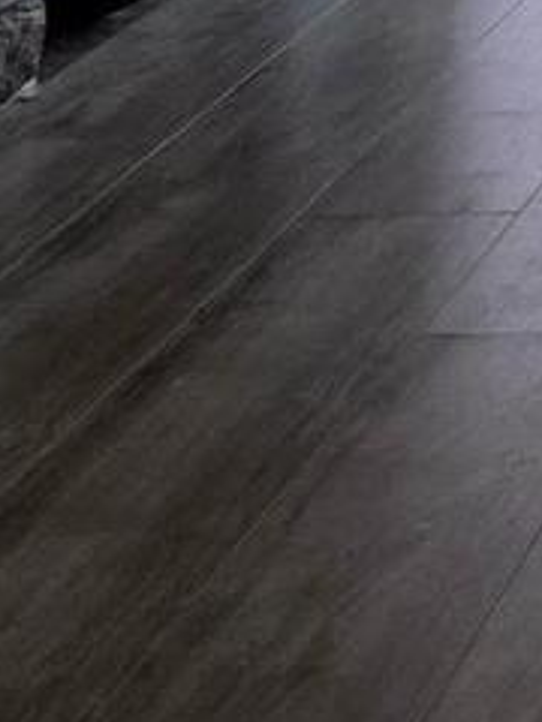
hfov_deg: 8.5
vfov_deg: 11.5
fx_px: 3069
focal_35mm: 147
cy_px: -899
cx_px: 1611
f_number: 1.8
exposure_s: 1/120
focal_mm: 5.4
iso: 160
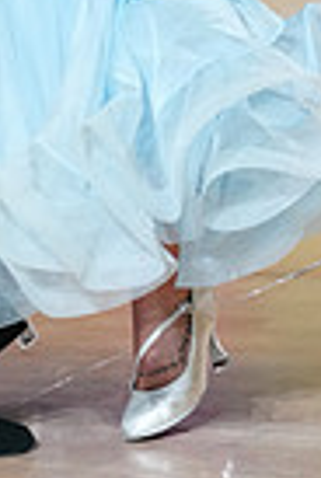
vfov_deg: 4.9
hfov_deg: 3.3
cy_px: -269
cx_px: 85
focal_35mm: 414
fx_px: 5509
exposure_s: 1/400
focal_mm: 98
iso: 2000
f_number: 2.8
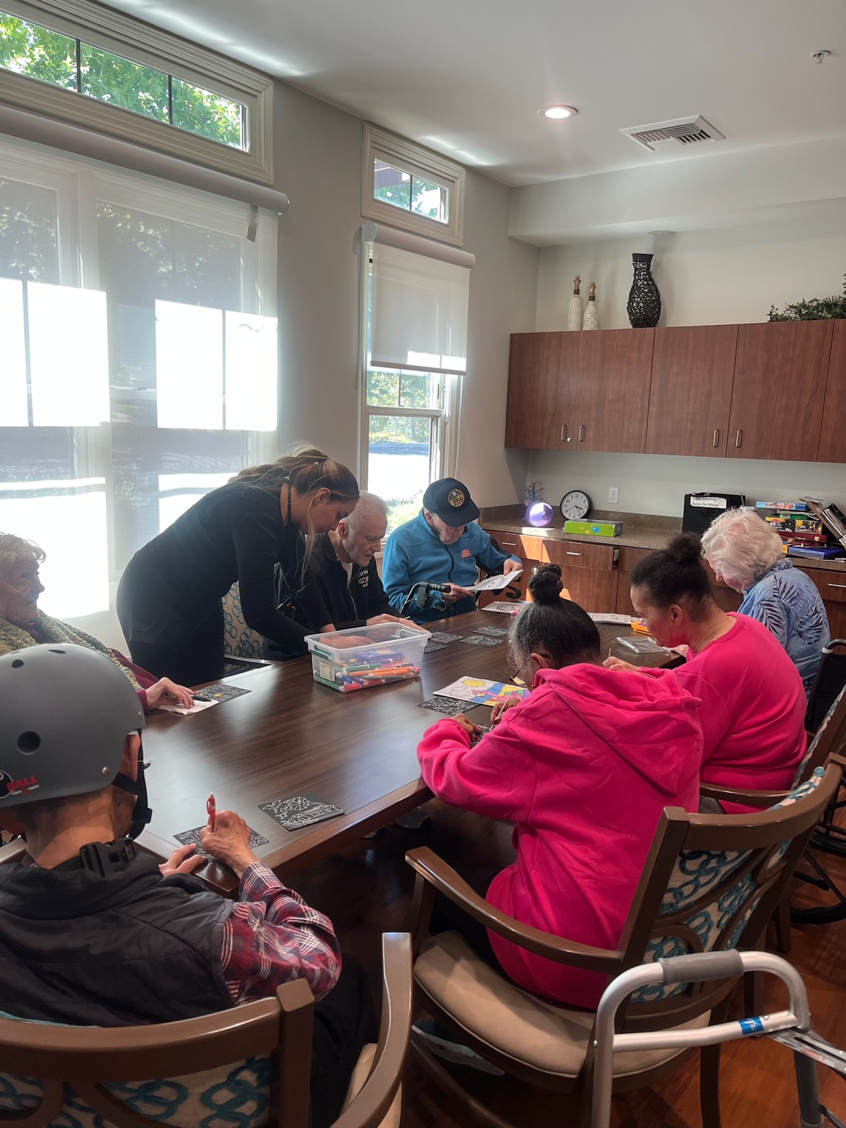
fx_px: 847
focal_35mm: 26
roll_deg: -1.8
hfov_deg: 53.1
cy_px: 564
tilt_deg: -6.9
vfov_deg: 67.3
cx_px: 423
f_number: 1.6
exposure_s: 1/62
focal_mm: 5.1
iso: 64
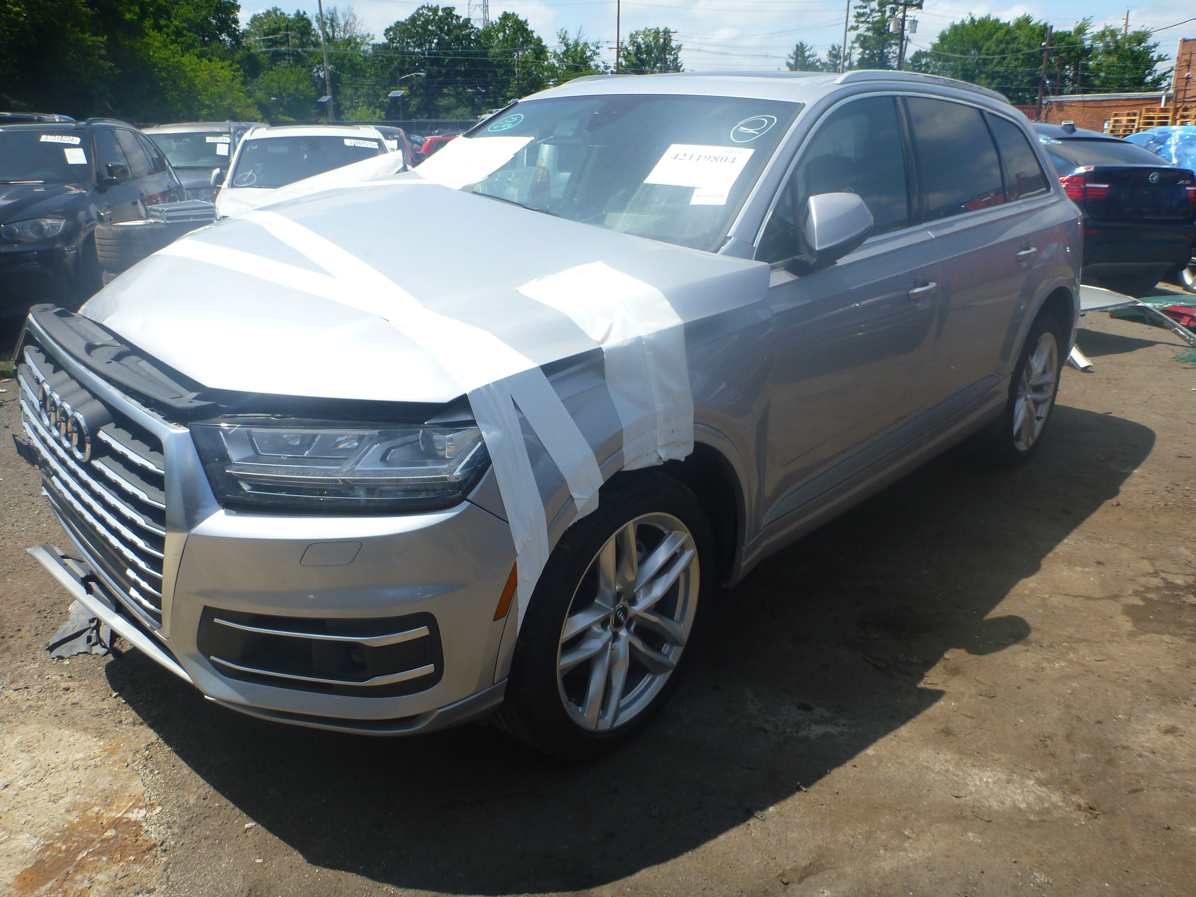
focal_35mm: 28
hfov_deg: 63.4
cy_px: 448
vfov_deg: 49.7
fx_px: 967
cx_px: 598
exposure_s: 1/800
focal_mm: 4.9
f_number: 3.3
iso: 100
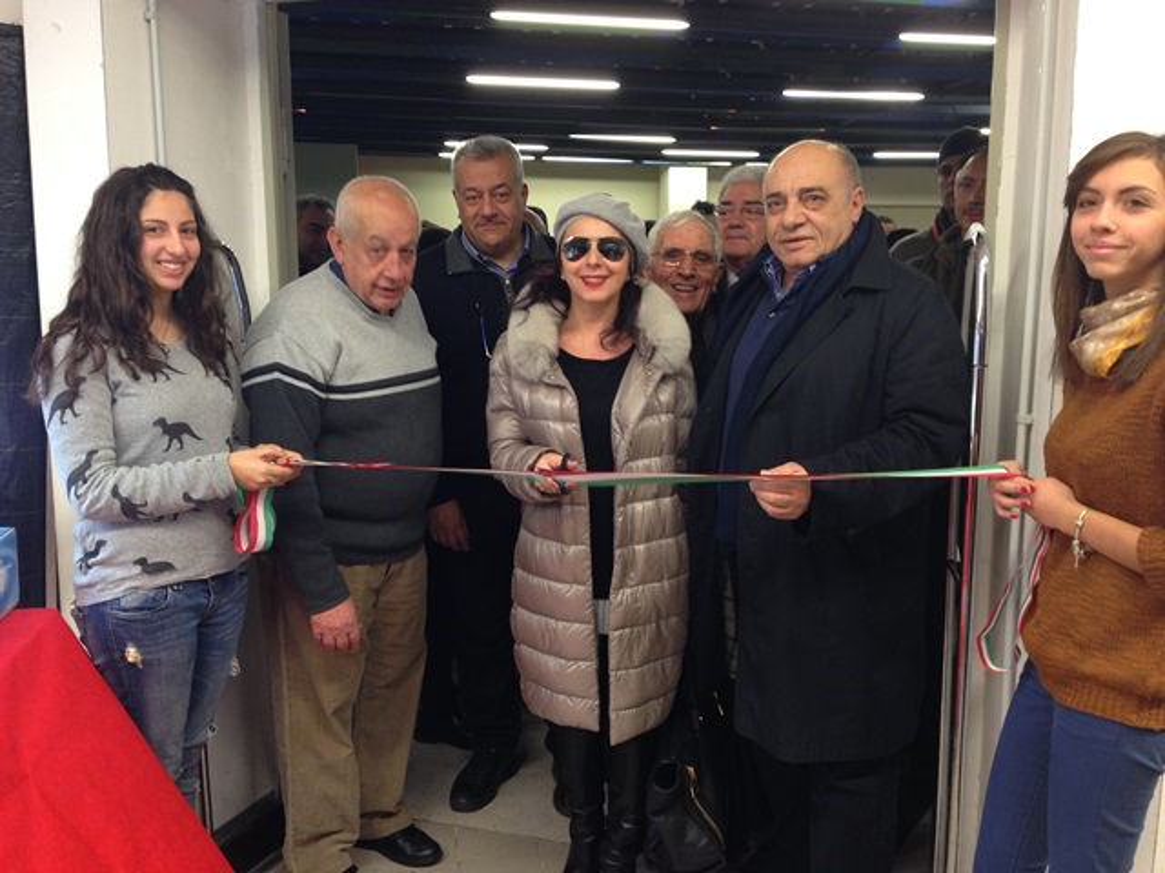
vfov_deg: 42.9
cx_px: 582
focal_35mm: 33
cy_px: 436
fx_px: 1111
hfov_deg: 55.4
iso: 100
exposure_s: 1/20
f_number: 2.4
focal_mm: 4.12
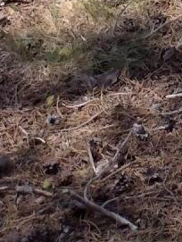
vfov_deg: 8.0
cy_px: -573
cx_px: 527
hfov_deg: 6.8
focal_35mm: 199
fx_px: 1392
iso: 100
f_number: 1.7
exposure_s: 1/977
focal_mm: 4.71
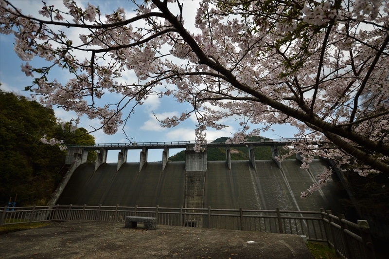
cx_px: 194
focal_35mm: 18
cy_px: 130
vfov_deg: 67.3
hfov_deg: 90.0
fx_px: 194
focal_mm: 12
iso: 100
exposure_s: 1/60
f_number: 4.5
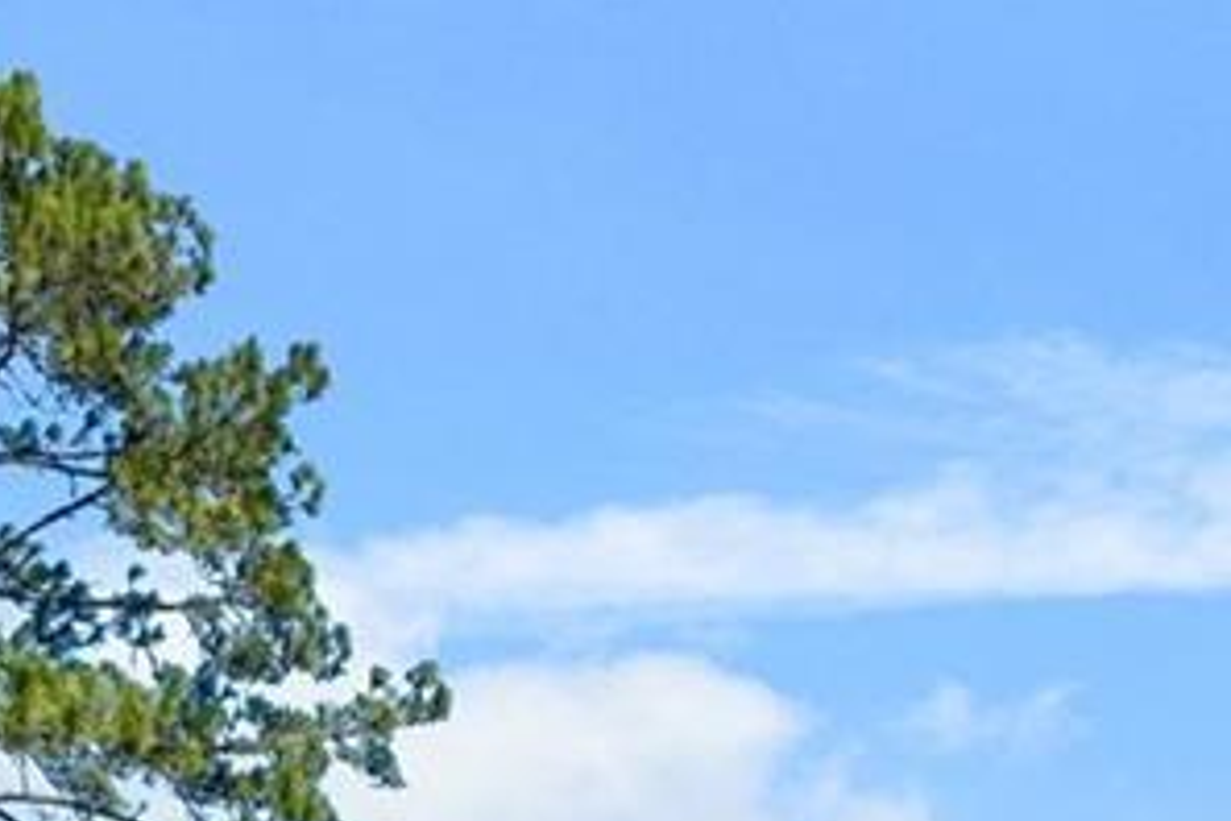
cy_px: 1638
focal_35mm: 97
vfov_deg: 12.4
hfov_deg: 21.0
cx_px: 705
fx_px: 3317
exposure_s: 1/2000
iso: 800
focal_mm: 12
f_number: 9
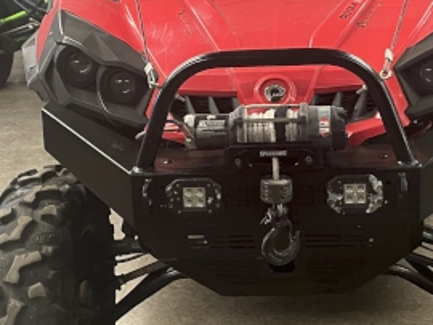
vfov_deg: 19.1
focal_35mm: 77
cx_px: 268
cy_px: 107
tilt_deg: -11.6
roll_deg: +2.3
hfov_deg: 25.2
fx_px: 964
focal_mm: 4.2
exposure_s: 1/60
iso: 400
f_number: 1.6
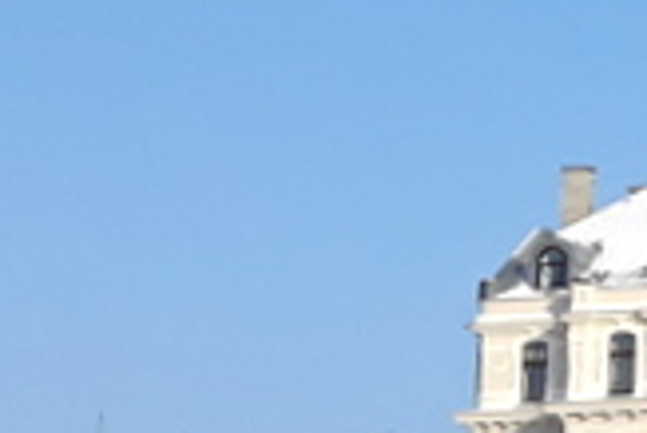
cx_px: 1441
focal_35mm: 207
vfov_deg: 6.7
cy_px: 211
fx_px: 3723
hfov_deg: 9.1
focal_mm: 3.71
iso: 40
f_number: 1.7
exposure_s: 1/2066
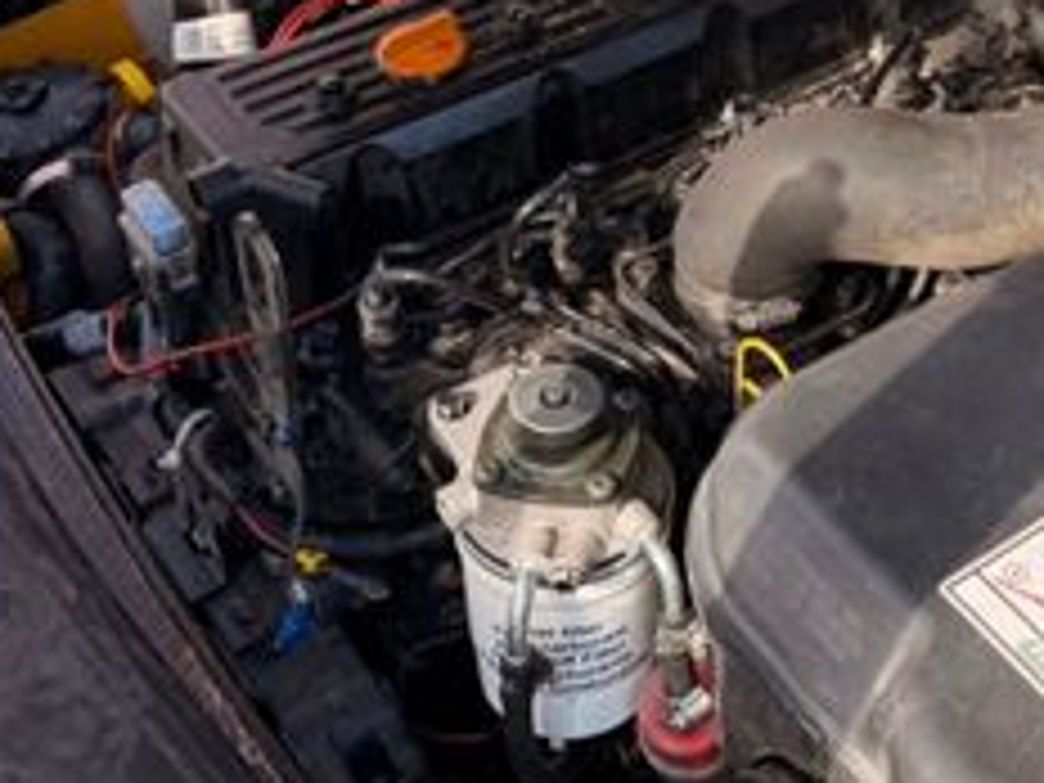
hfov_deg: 30.7
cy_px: 90
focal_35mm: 62
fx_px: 1870
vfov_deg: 23.1
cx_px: 783
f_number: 1.78
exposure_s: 1/1091
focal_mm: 6.76
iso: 80
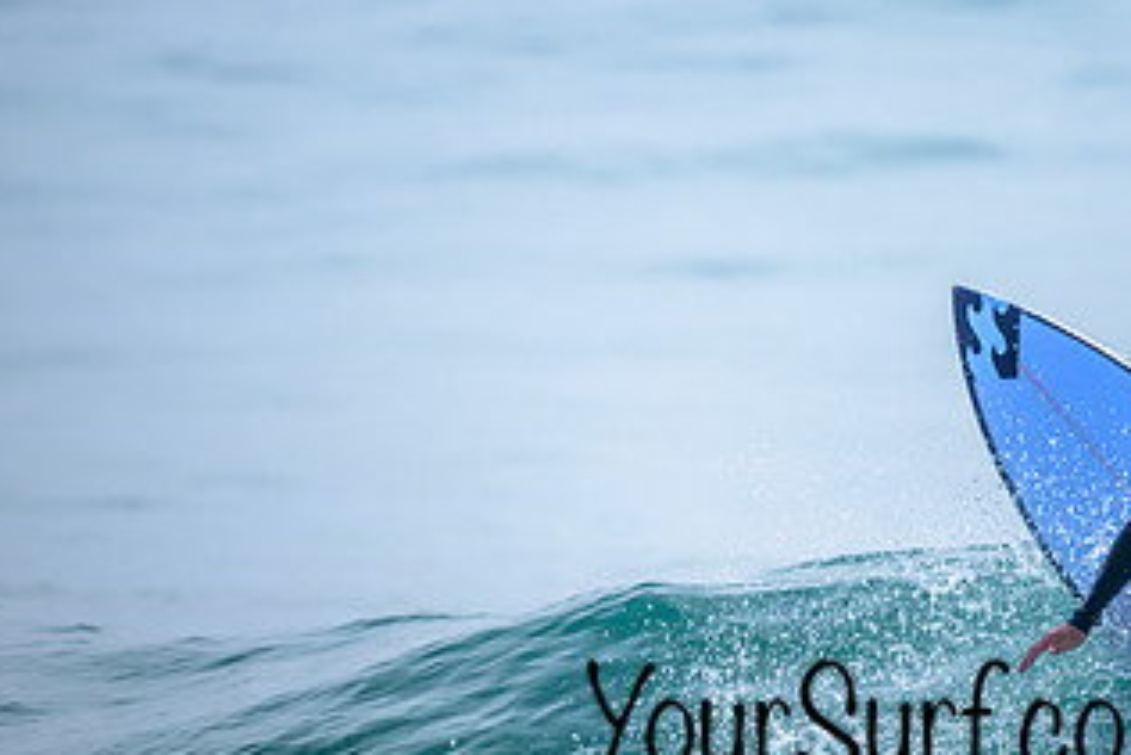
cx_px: 817
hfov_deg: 1.2
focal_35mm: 1663
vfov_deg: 0.8
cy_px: 593
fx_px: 52267
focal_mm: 800
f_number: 6.3
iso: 360
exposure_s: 1/2500
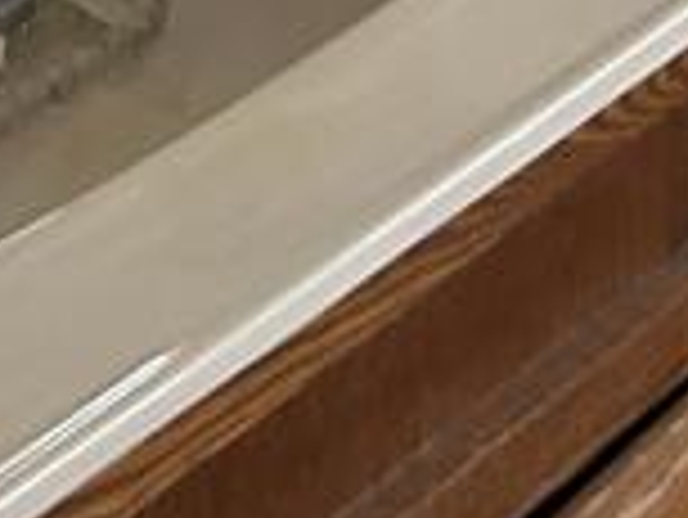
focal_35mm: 174
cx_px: -648
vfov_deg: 7.5
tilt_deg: -12.7
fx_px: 3461
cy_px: -1022
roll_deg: +2.3
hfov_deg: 10.5
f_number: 1.5
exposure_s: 1/60
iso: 200
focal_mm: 5.7
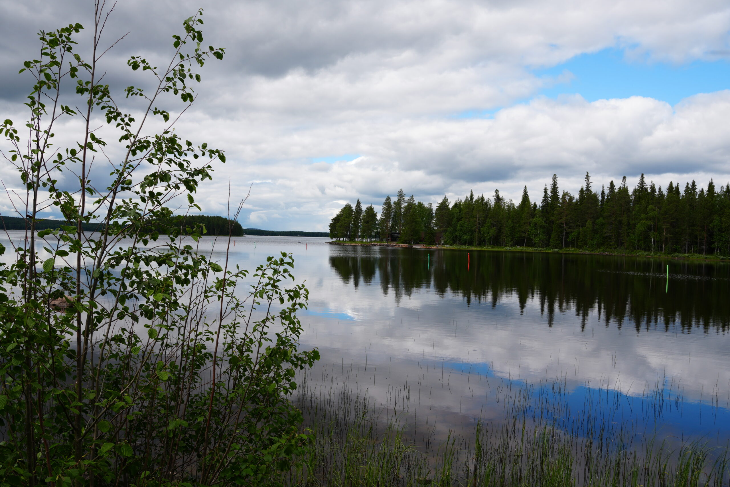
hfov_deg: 67.4
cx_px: 365
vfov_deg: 47.9
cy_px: 244
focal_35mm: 27
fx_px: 547
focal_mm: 18
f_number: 10
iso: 100
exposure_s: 1/160
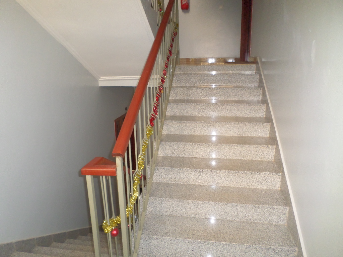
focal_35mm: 25
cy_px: 128
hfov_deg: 69.4
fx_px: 248
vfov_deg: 54.9
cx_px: 172
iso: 200
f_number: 2.5
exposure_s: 1/30
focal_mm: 4.5
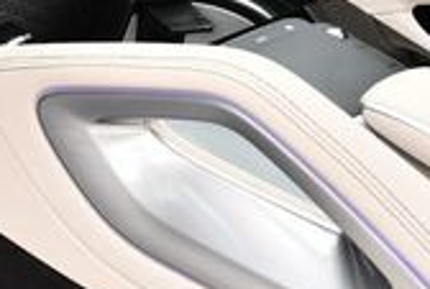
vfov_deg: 8.7
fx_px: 1820
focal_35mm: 152
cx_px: -299
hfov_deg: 12.5
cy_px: -238
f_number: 5.6
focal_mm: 20
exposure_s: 1/250
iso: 360
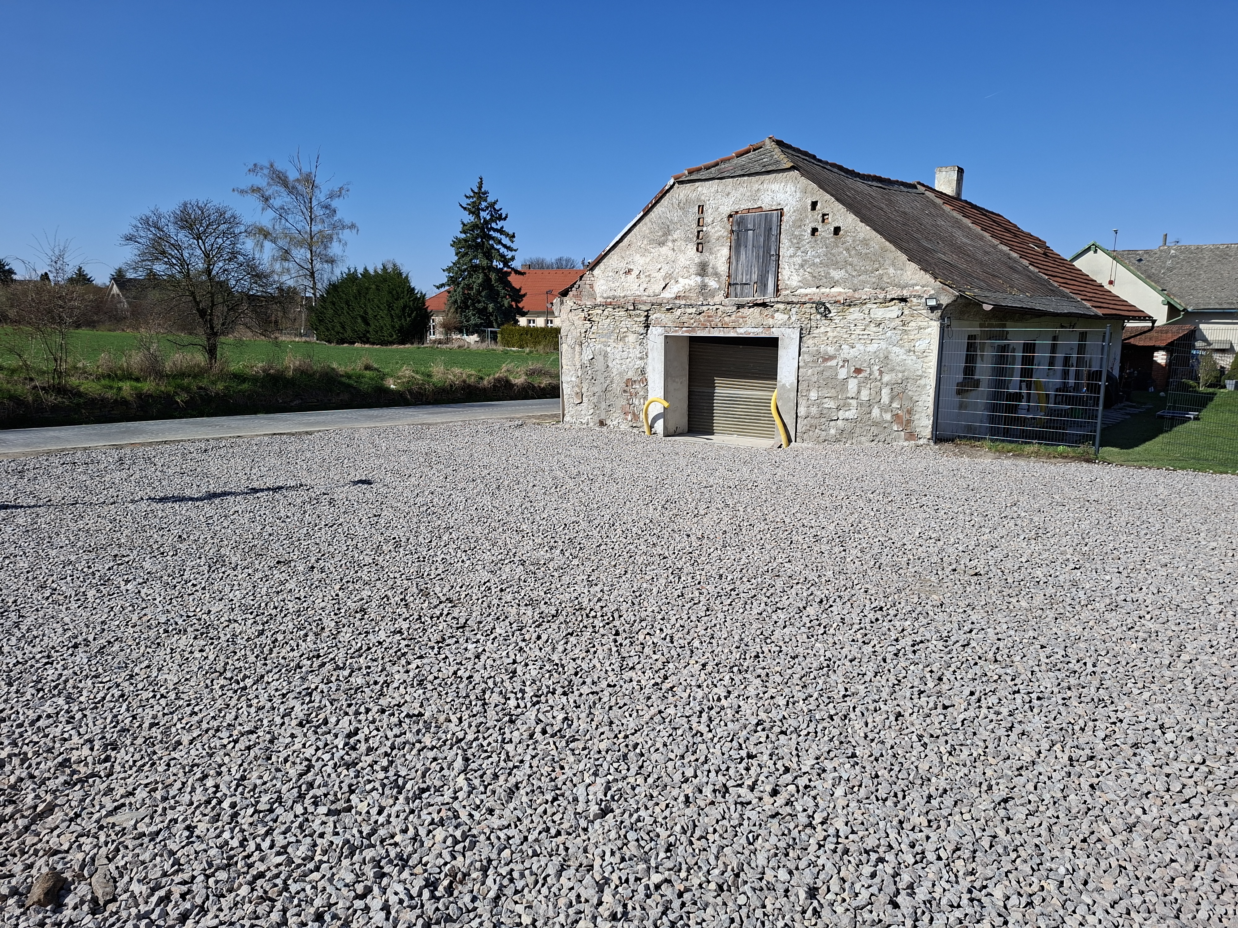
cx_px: 619
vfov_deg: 58.9
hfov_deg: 73.9
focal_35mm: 23
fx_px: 823
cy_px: 464
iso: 50
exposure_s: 1/2079
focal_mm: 5.54
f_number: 1.8
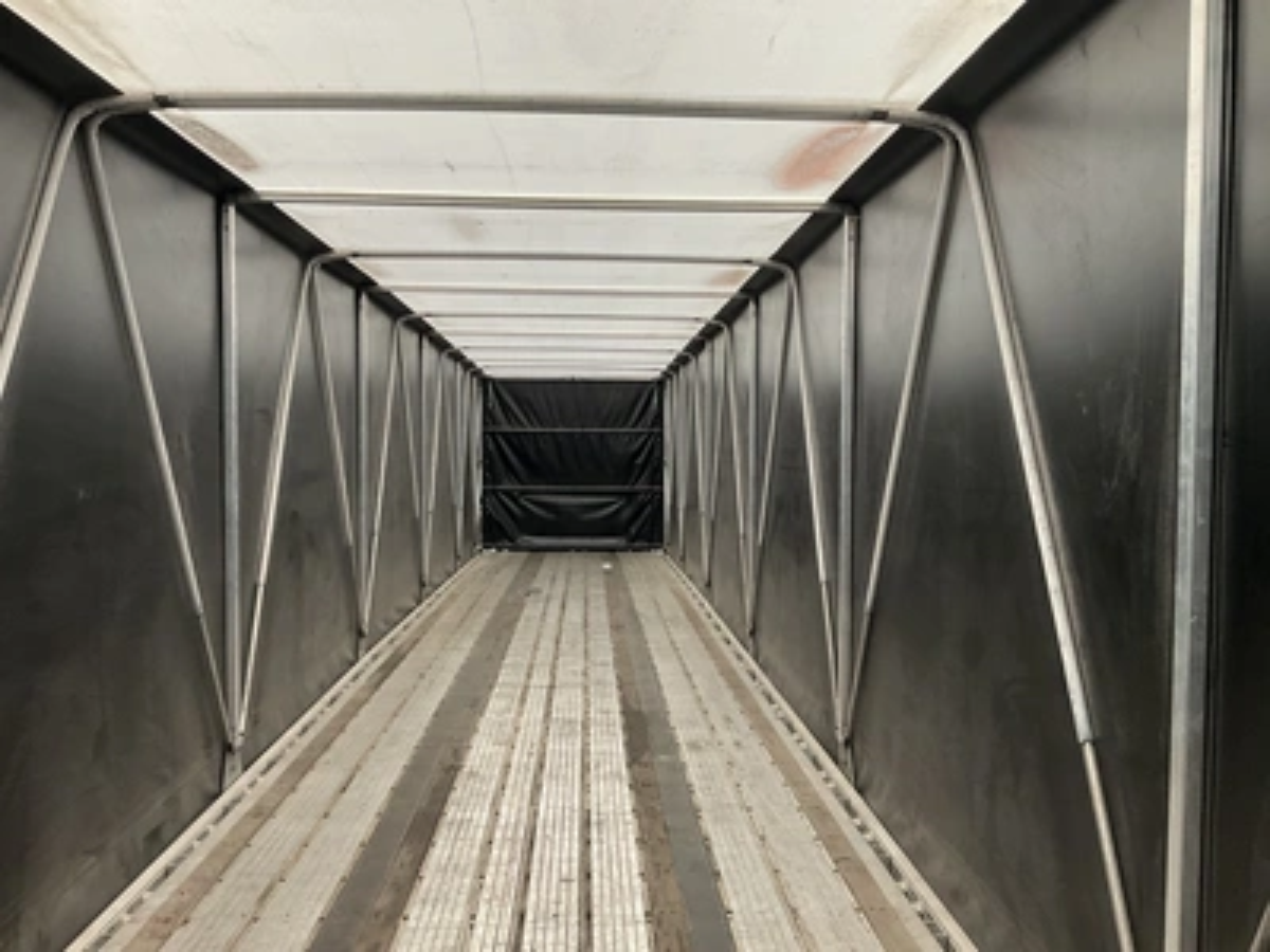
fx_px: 1064
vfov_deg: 48.2
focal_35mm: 29
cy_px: 476
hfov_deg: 61.7
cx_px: 635
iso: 64
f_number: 1.8
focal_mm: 3
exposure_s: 1/102
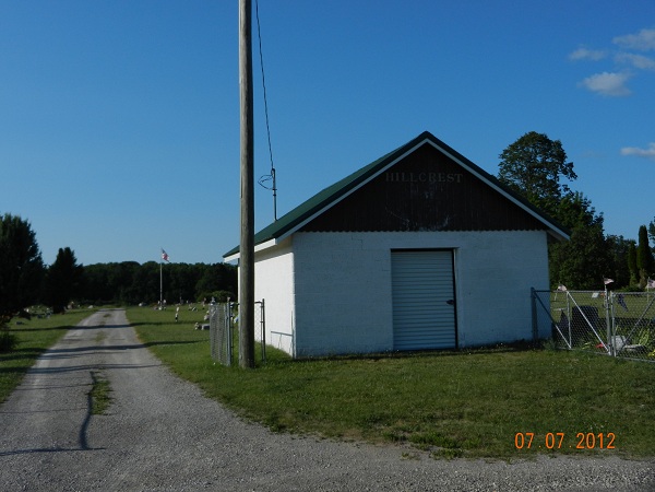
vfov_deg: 37.7
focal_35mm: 38
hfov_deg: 49.0
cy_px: 246
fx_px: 719
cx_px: 328
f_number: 8
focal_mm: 6.9
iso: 160
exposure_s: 1/640
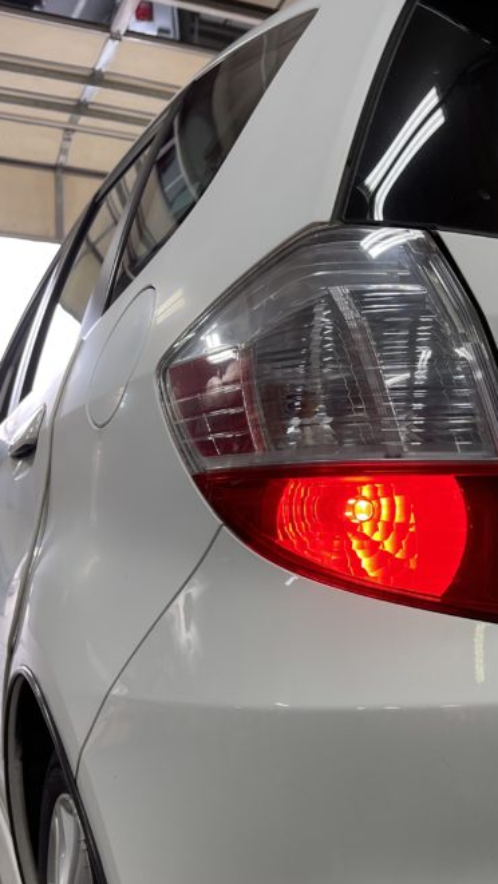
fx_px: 939
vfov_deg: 49.2
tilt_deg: -7.4
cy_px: 621
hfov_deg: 28.8
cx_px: 427
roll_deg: +0.0
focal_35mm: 40
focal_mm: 5.1
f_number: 1.6
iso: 80
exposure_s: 1/120
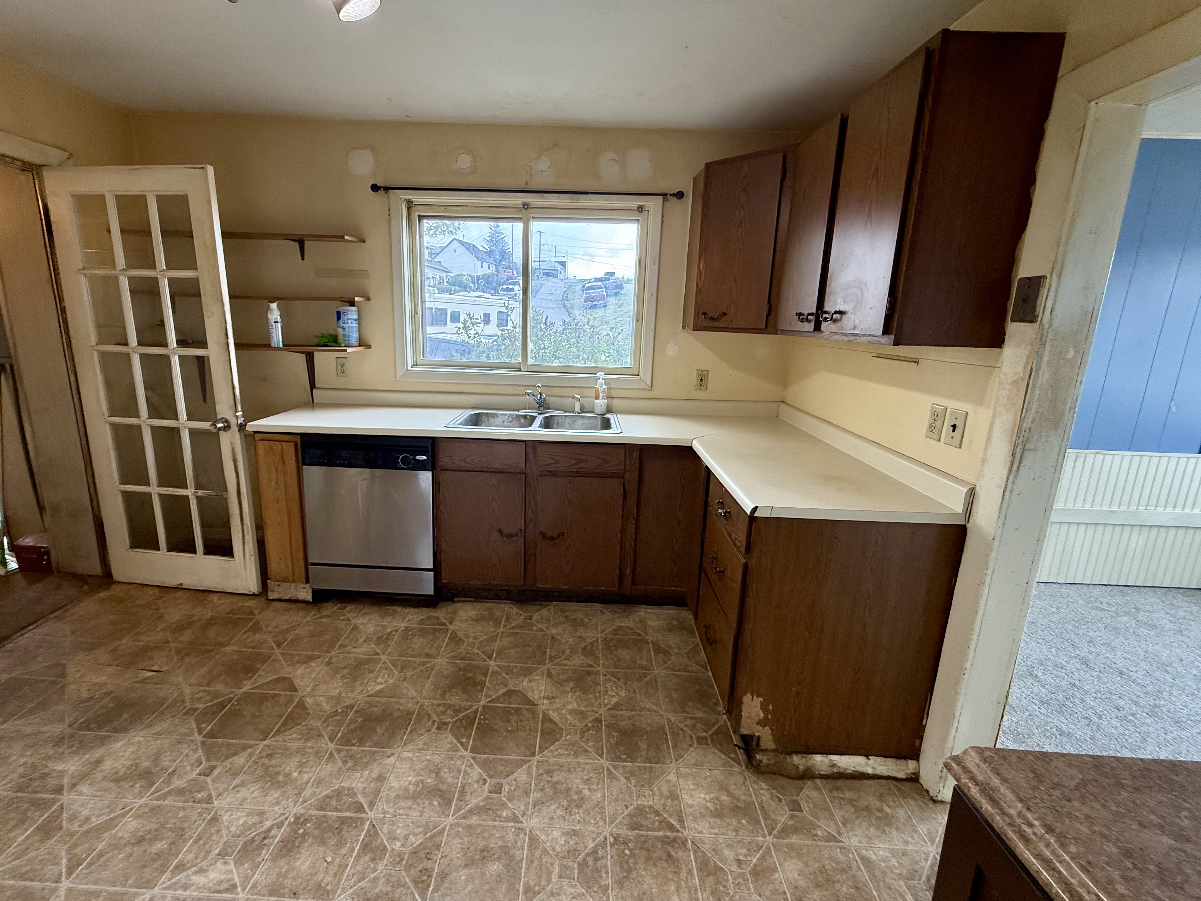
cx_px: 570
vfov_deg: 81.7
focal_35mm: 15
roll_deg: -1.5
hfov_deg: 98.1
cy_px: 425
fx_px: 520
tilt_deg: -11.5
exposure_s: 1/120
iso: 160
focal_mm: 2.22
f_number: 2.2
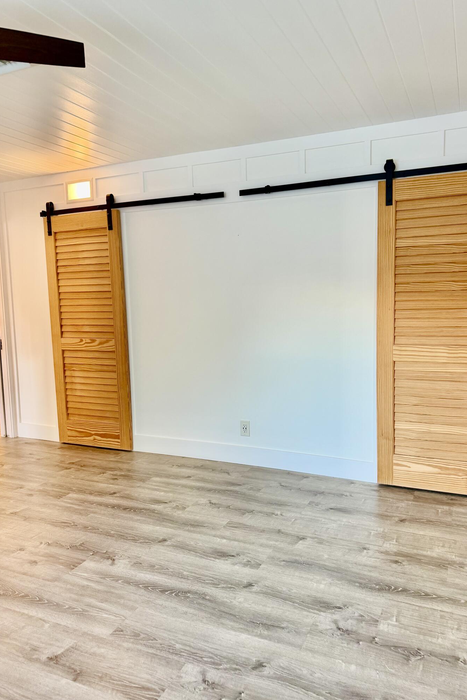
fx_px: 487
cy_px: 350
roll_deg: +1.7
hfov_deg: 51.2
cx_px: 260
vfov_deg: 71.5
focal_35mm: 25
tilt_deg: -6.1
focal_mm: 6.76
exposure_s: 1/60
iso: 320
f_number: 1.78
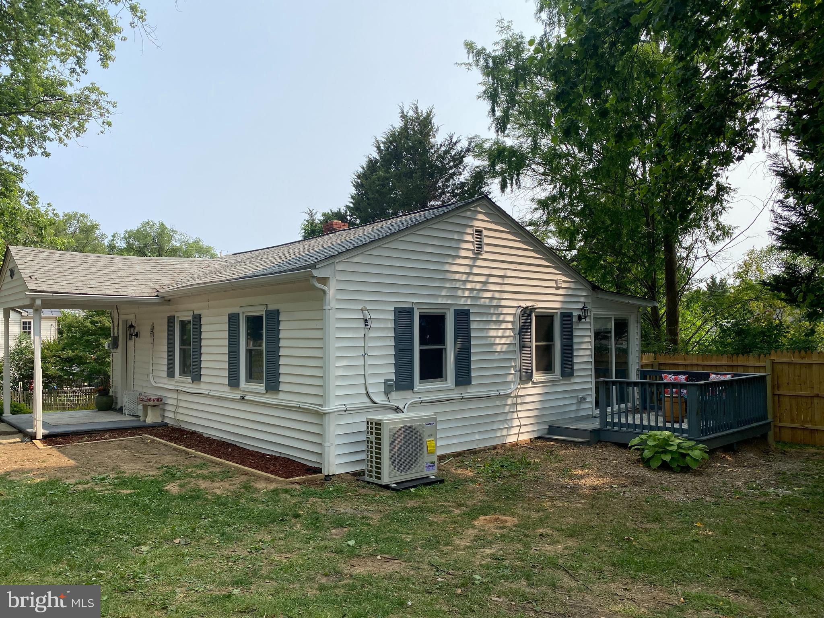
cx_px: 412
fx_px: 619
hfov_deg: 67.3
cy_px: 309
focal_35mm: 26
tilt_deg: +0.5
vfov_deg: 53.1
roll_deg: -0.2
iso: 32
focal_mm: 4.25
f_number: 1.8
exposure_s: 1/2268
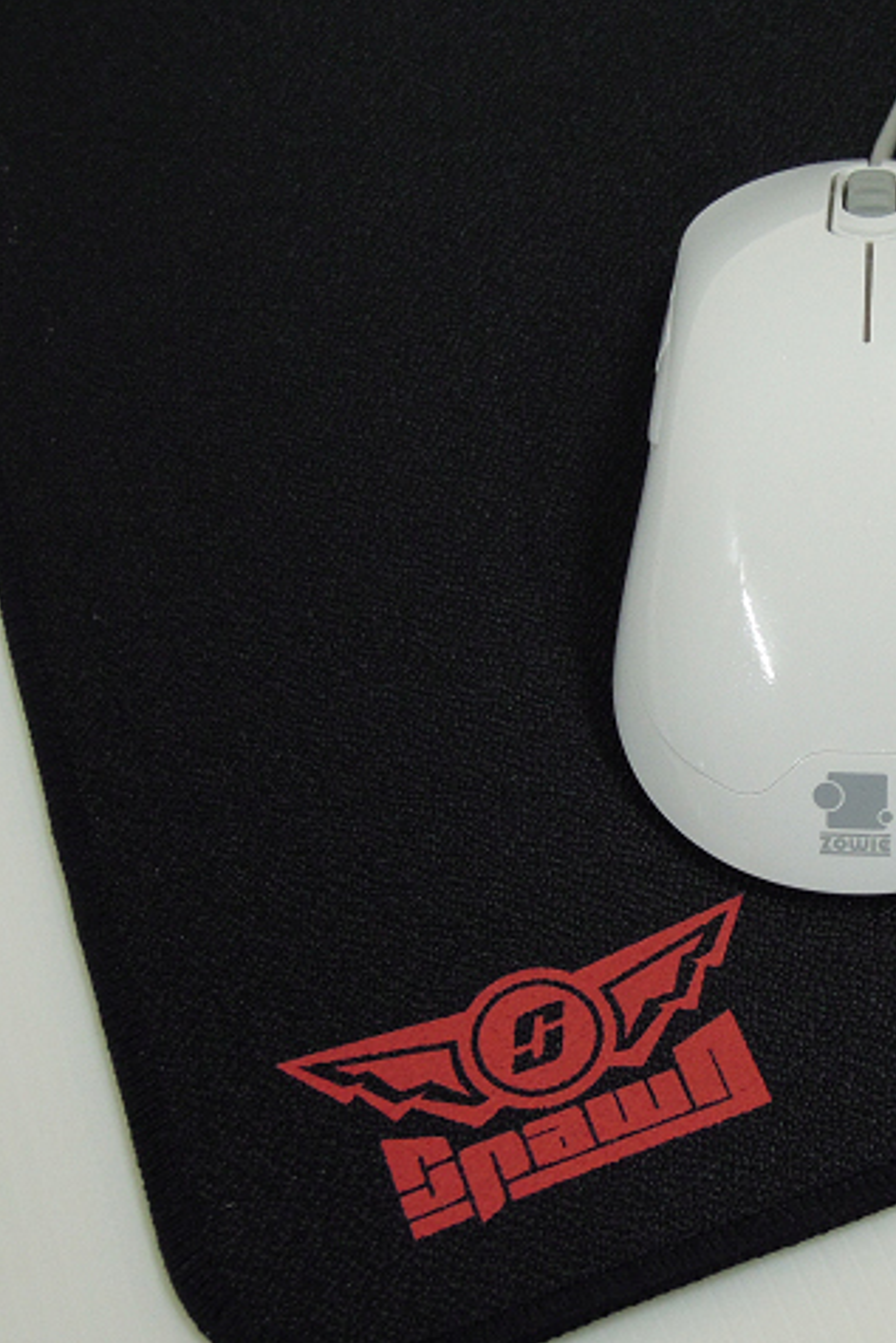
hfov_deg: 21.3
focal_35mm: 63
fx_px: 2350
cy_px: 676
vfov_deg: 31.9
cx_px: 738
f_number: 3.5
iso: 400
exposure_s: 1/25
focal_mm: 8.1
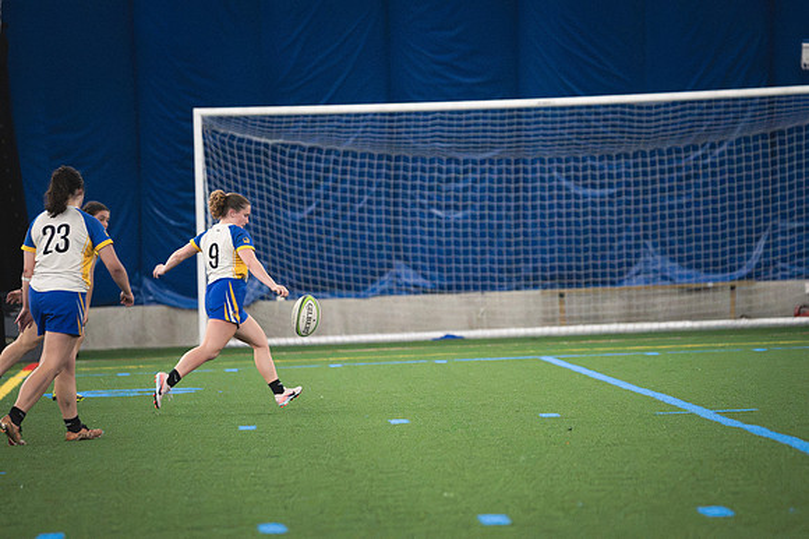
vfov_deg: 4.6
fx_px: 6738
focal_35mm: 300
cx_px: 404
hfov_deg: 6.9
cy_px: 270
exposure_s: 1/500
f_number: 2.8
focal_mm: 200
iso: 12800
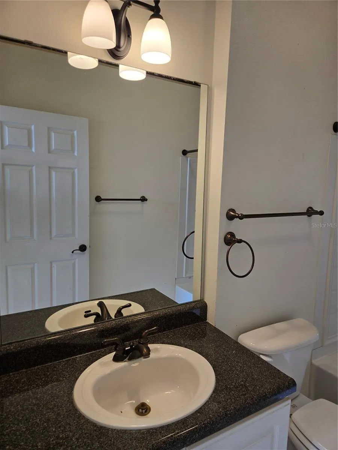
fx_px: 299
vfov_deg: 73.9
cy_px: 225
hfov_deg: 58.9
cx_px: 169
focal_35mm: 23
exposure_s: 1/120
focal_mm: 5.4
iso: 80
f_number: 1.8
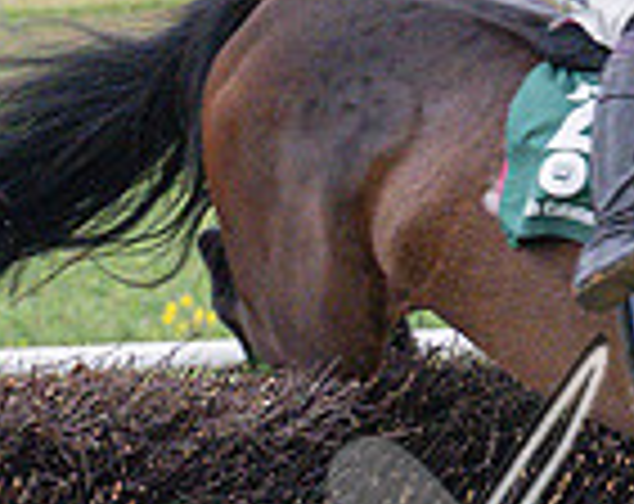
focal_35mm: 588
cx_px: 853
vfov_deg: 2.6
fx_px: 11003
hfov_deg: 3.3
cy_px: 323
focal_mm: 70
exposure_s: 1/1000
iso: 1600
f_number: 4
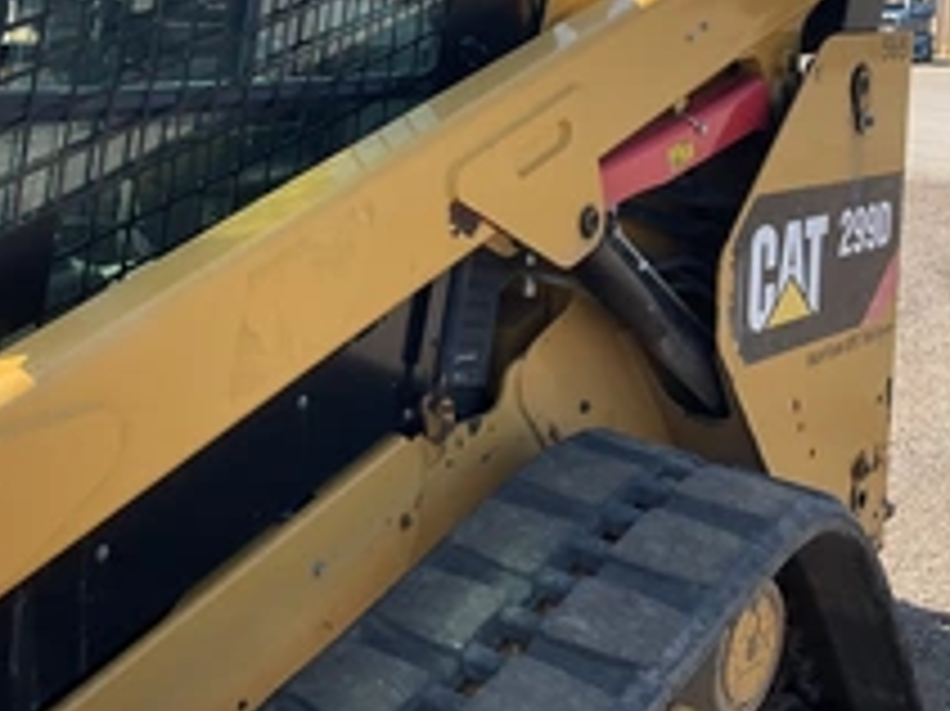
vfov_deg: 25.8
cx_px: 392
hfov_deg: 34.9
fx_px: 1509
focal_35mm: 55
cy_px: 94
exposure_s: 1/792
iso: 25
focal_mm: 3
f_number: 1.8
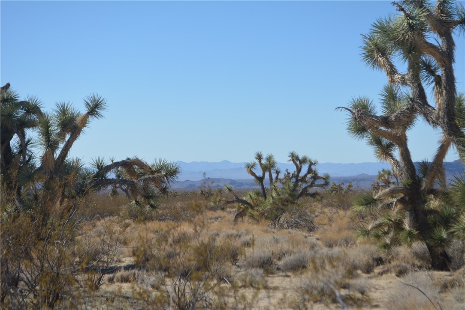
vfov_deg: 16.6
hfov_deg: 24.6
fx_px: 1066
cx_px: 232
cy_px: 155
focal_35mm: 82
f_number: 7.1
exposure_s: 1/2000
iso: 400
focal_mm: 55
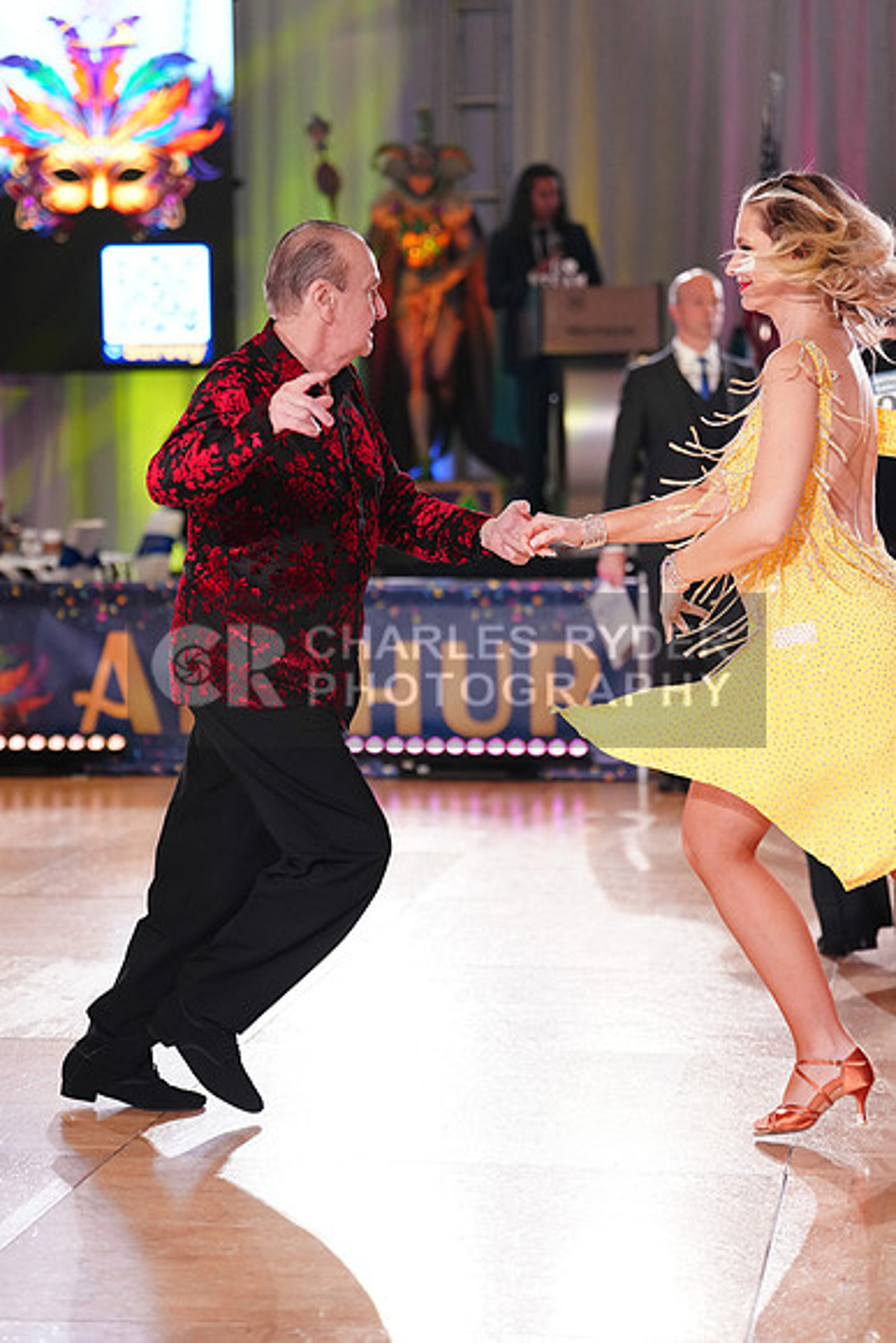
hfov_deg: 14.6
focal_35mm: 94
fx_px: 3507
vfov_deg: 21.7
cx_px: 448
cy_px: 672
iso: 2000
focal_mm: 94
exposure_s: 1/640
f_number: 2.8
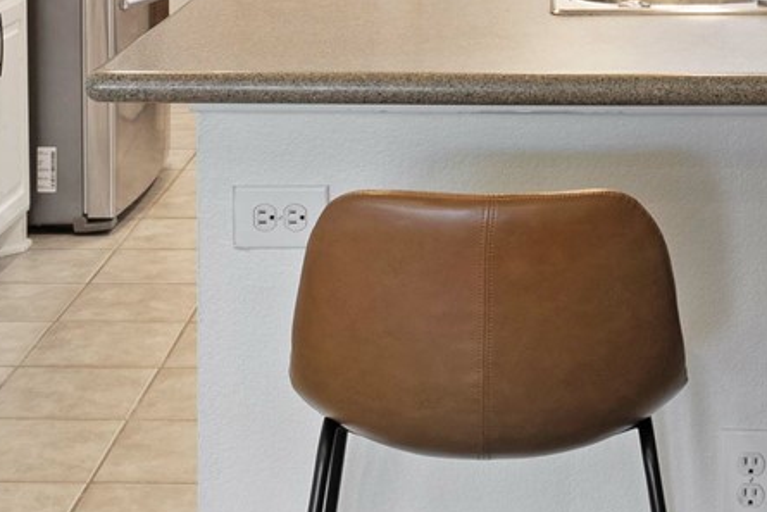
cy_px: -174
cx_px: 467
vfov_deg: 15.6
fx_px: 1769
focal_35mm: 83
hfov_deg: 24.4
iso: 100
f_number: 11
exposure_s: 1/1.25
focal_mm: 17
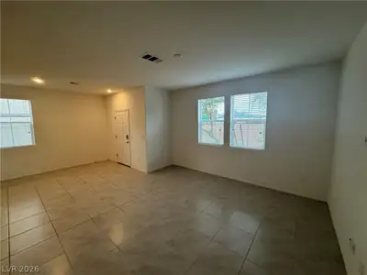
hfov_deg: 102.1
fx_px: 148
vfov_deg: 85.7
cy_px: 138
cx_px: 184
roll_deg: -0.2
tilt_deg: -7.4
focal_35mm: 14
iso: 200
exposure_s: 1/120
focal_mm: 2.22
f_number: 2.2
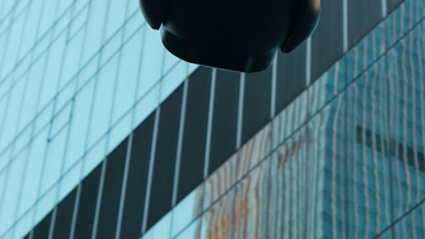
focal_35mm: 120
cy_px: -155
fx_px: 1352
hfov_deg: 17.6
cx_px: 394
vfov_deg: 9.7
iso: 500
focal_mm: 35
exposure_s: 1/80
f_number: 7.1
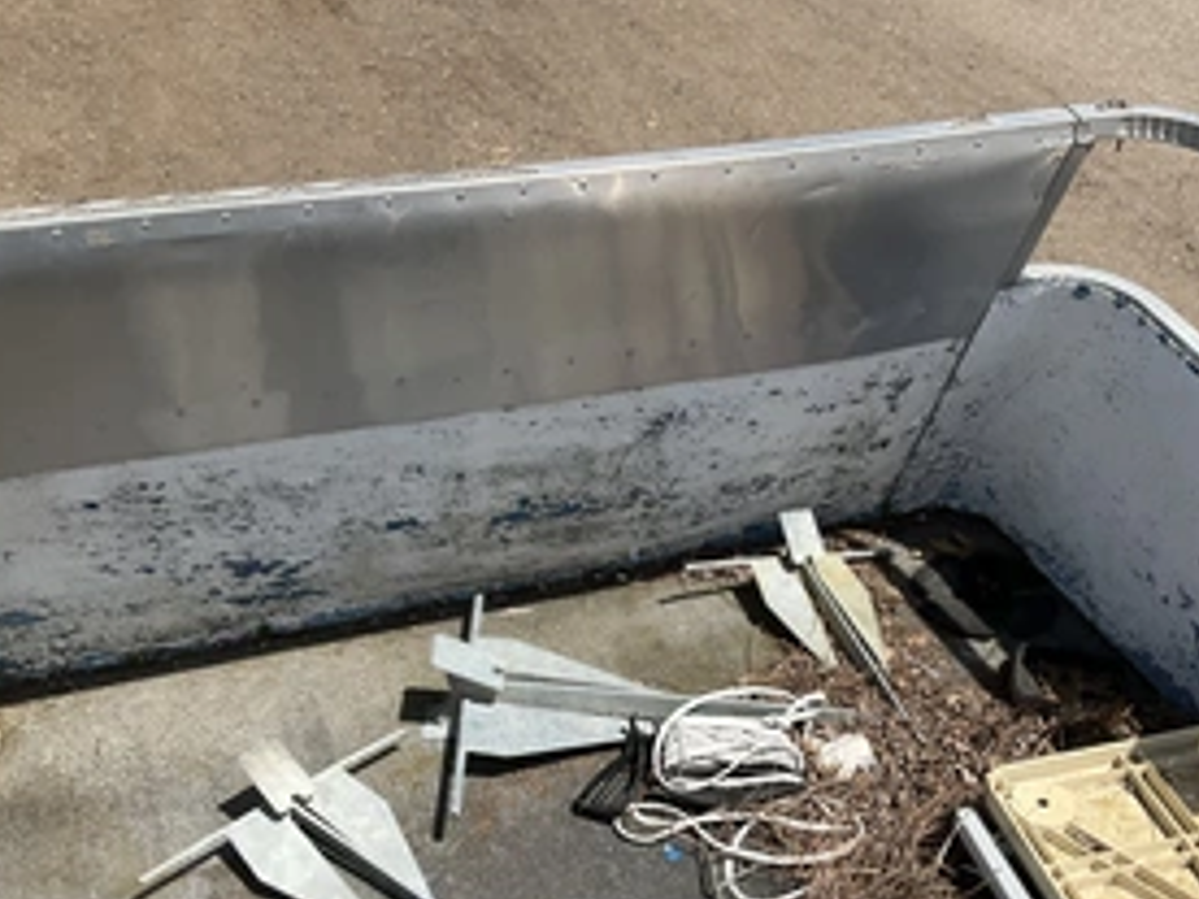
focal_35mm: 42
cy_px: 643
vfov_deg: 33.8
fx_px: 1455
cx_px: 769
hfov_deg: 44.3
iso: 25
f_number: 1.8
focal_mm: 3
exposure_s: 1/2058
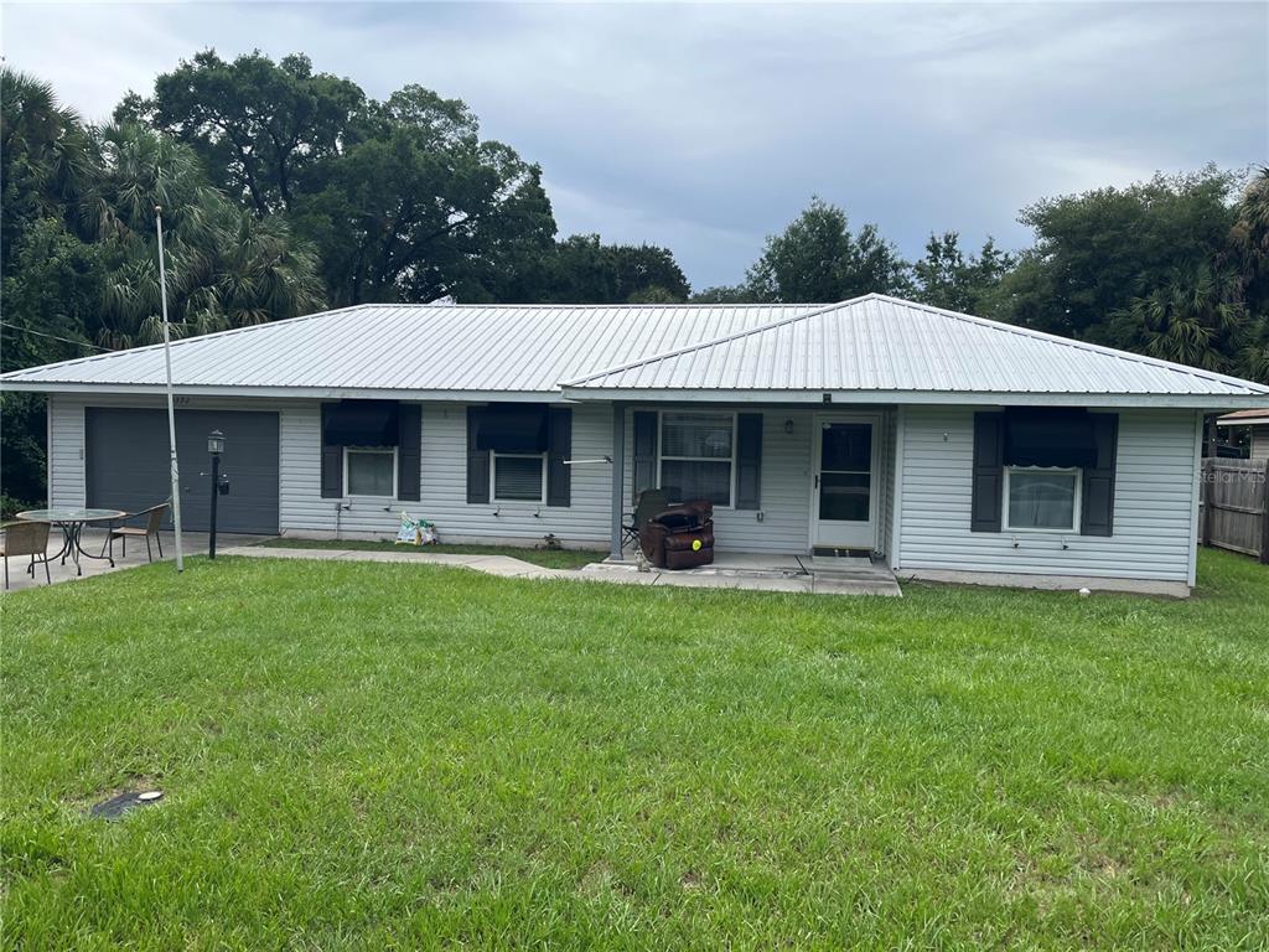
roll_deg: -0.3
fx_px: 953
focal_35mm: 26
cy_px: 476
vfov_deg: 53.1
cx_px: 634
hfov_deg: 67.3
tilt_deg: -2.5
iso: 50
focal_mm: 5.1
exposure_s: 1/3135
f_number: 1.6
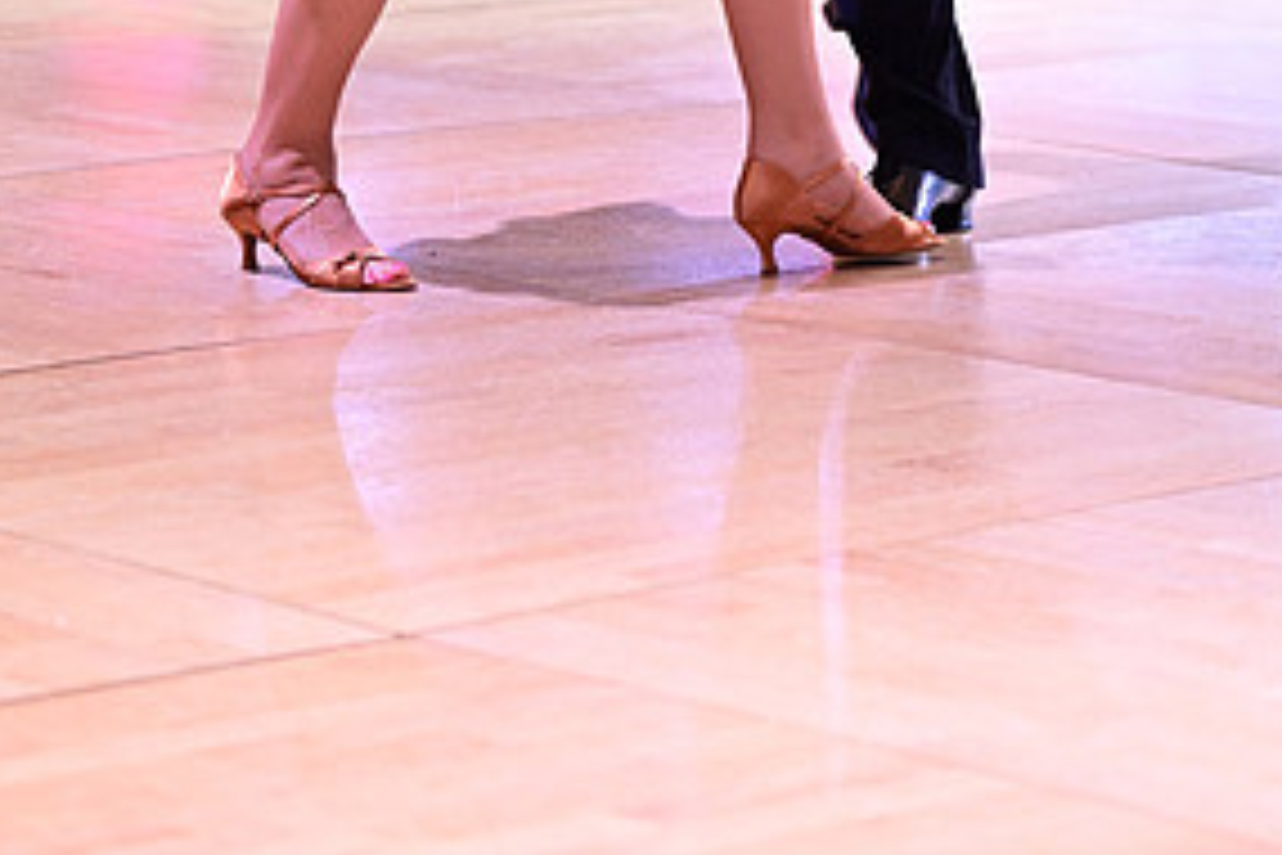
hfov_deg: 12.3
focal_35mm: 167
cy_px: -432
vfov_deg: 8.1
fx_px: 5947
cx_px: 774
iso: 1600
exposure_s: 1/250
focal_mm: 82
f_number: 3.2
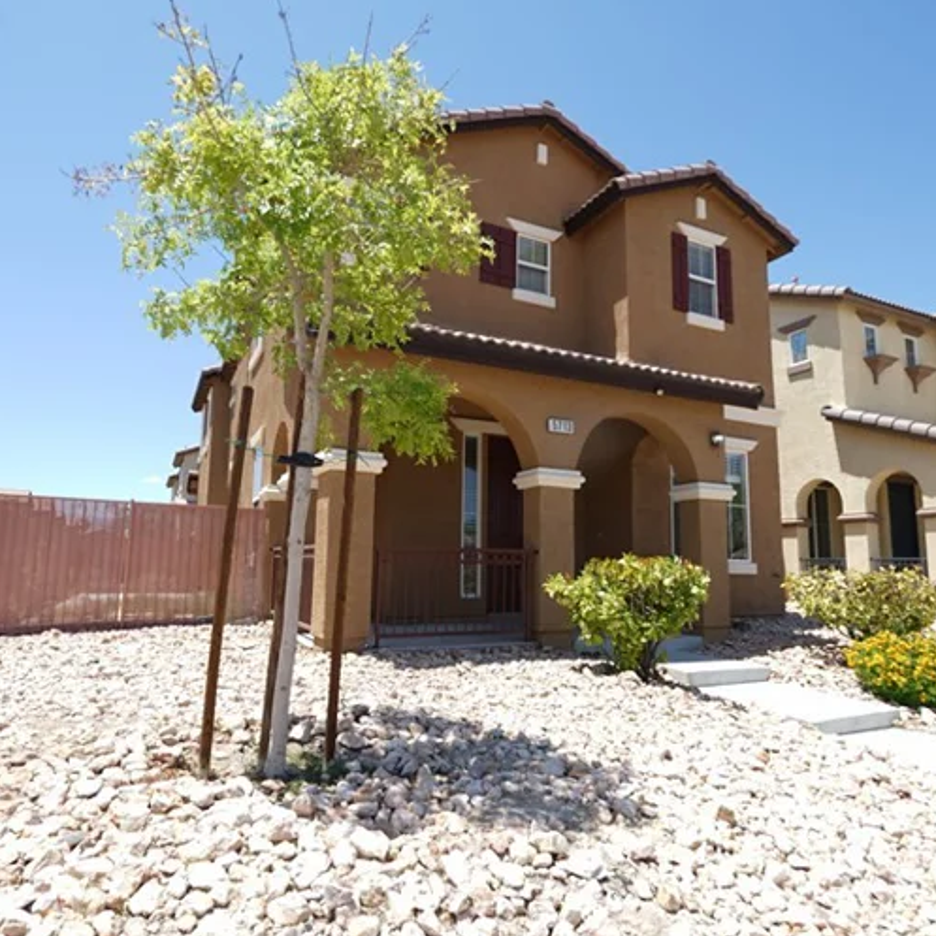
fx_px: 642
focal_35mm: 21
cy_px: 476
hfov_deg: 72.1
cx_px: 463
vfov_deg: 72.1
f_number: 6.3
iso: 50
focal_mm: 12
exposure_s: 1/125
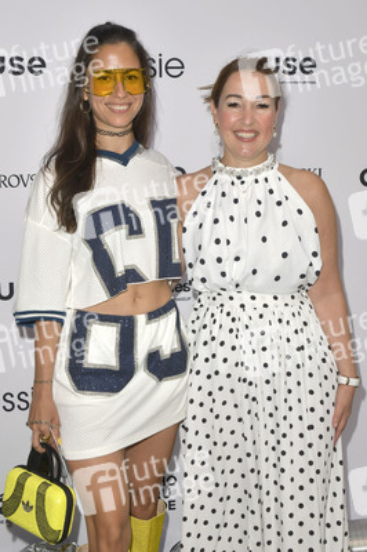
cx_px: 184
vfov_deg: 43.6
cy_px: 276
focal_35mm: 45
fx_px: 689
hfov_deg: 29.8
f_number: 9
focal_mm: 38
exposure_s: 1/250
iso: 400
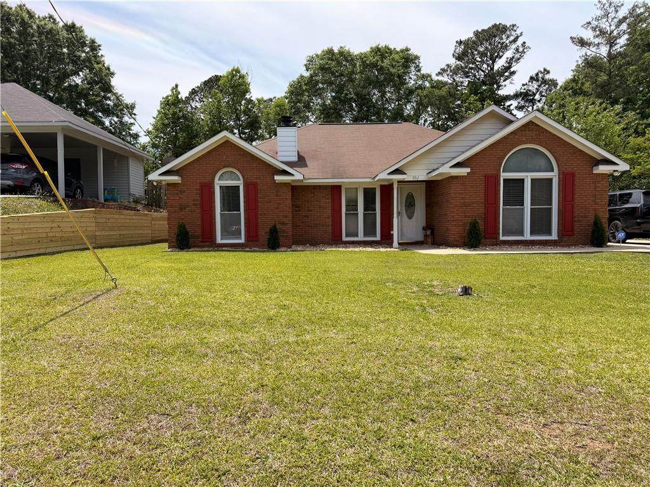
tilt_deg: -2.8
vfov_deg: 56.8
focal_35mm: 24
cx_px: 325
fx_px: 451
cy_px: 244
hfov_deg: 71.6
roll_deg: +1.0
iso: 100
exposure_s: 1/3953
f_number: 1.78
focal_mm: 6.76
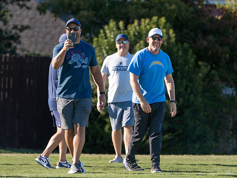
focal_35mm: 334
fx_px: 2287
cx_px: 123
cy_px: 86
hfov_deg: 5.9
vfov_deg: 4.5
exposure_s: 1/3200
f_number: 5.6
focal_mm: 285
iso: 250
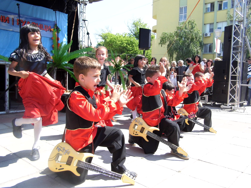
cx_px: 126
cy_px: 94
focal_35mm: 29
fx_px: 210
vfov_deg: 48.2
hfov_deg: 61.7
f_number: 3.2
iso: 100
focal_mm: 5.2
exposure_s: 1/500
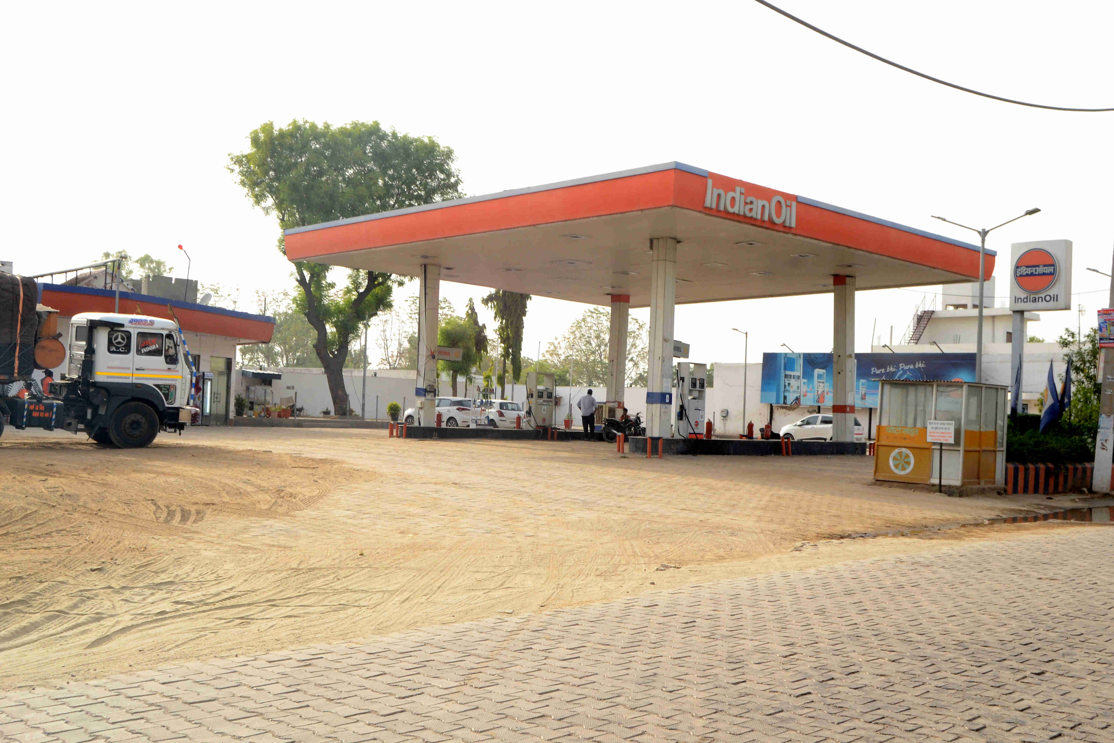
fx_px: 1207
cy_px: 372
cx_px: 557
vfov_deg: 34.2
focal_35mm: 39
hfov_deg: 49.6
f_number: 13
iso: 400
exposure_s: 1/200
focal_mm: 26
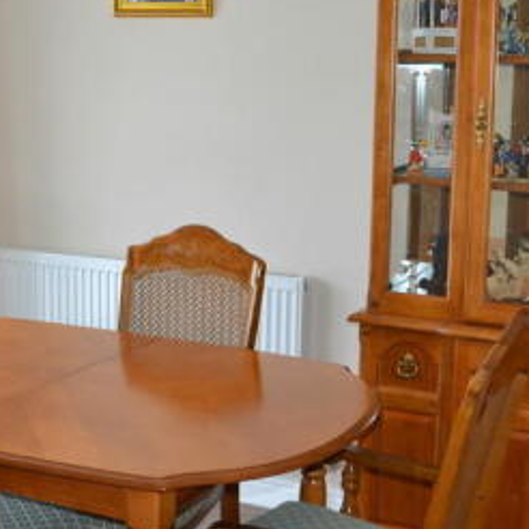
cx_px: 199
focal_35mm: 61
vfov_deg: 28.1
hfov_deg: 28.1
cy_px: 197
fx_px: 1055
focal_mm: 18
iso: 720
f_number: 3.5
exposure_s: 1/60
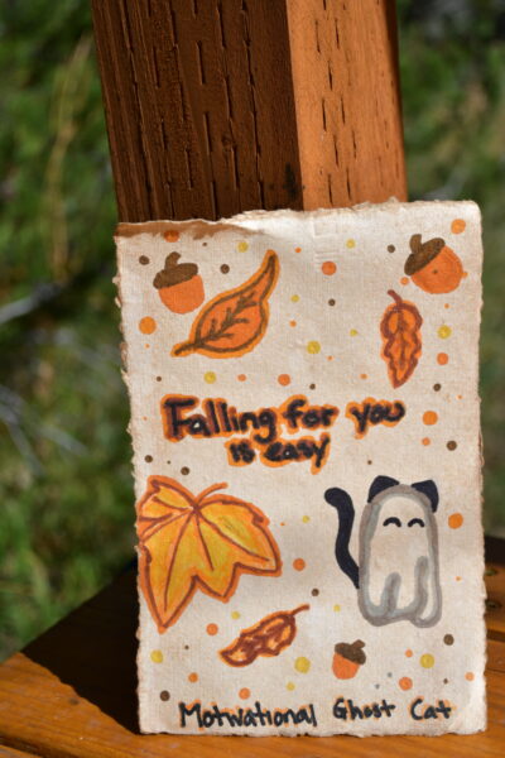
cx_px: 252
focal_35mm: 60
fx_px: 1262
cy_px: 379
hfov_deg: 22.6
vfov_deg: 33.4
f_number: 5.3
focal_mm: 40
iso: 200
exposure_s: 1/2000
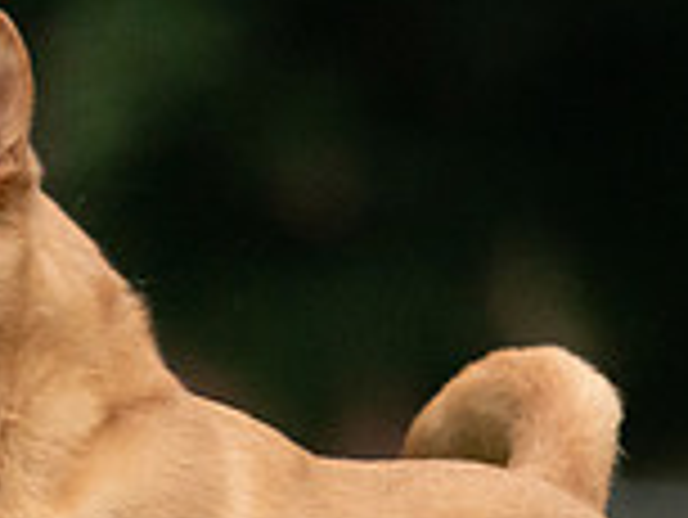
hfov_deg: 0.9
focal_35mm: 2182
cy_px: 750
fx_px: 43402
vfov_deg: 0.7
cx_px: 315
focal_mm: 600
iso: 6400
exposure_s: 1/1600
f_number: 6.3
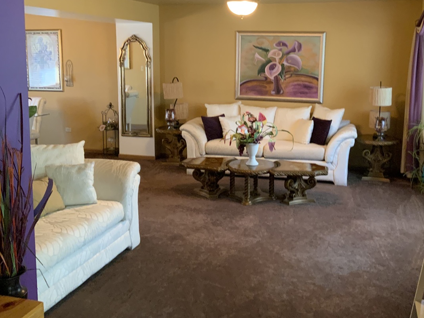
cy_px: 110
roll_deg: -1.4
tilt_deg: -4.5
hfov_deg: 47.6
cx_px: 251
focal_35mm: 39
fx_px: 478
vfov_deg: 36.5
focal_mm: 3
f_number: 1.8
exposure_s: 1/60
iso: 250
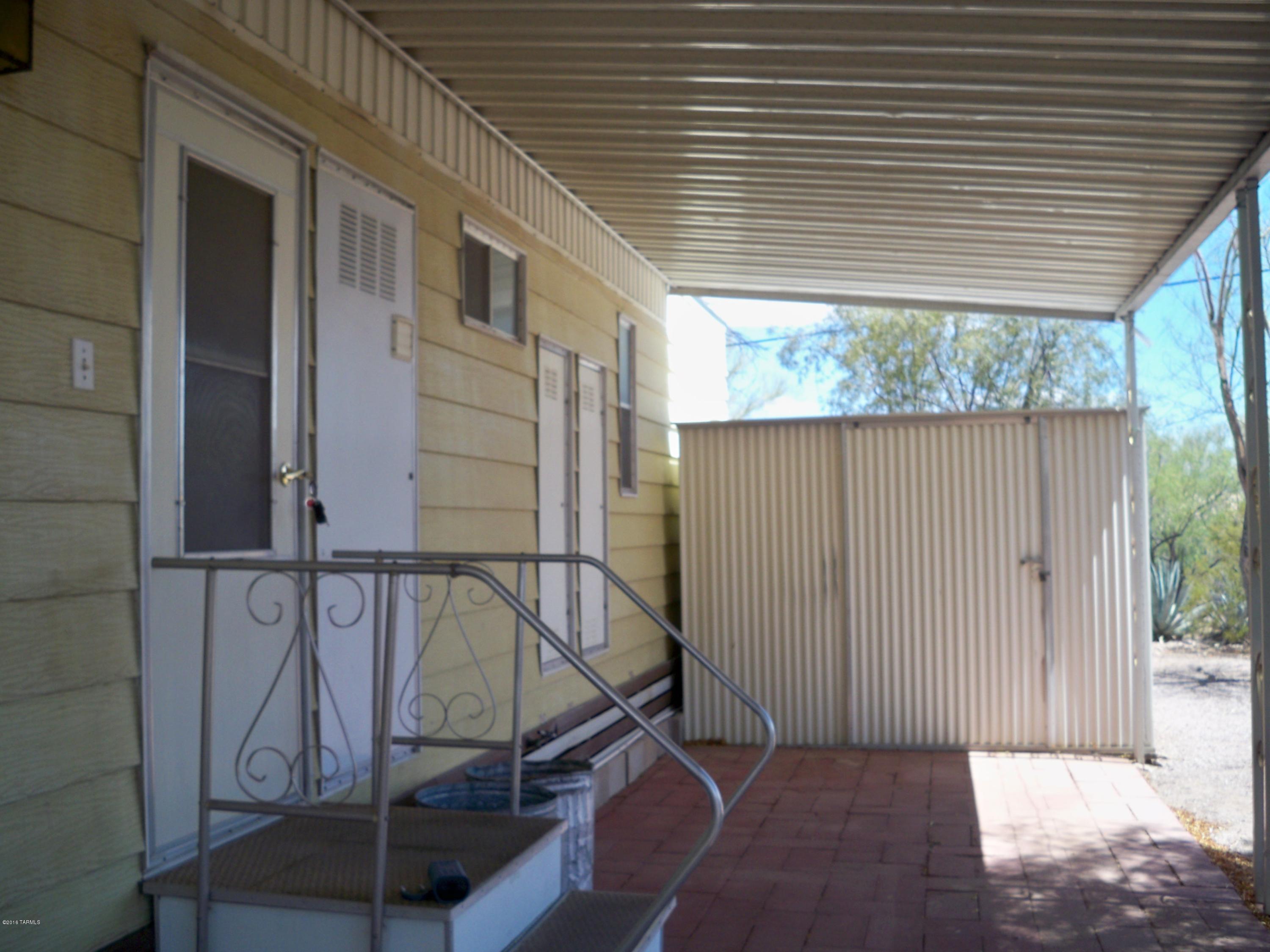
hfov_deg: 52.6
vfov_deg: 40.7
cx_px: 635
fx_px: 1284
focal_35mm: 35
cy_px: 476
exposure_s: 1/250
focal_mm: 6.3
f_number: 3.1
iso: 80
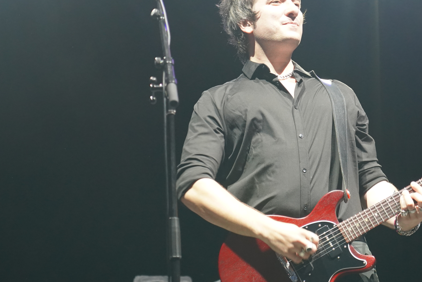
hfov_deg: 11.8
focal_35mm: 174
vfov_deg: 7.9
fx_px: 2040
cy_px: 139
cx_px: 243
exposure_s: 1/160
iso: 3200
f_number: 4
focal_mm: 105
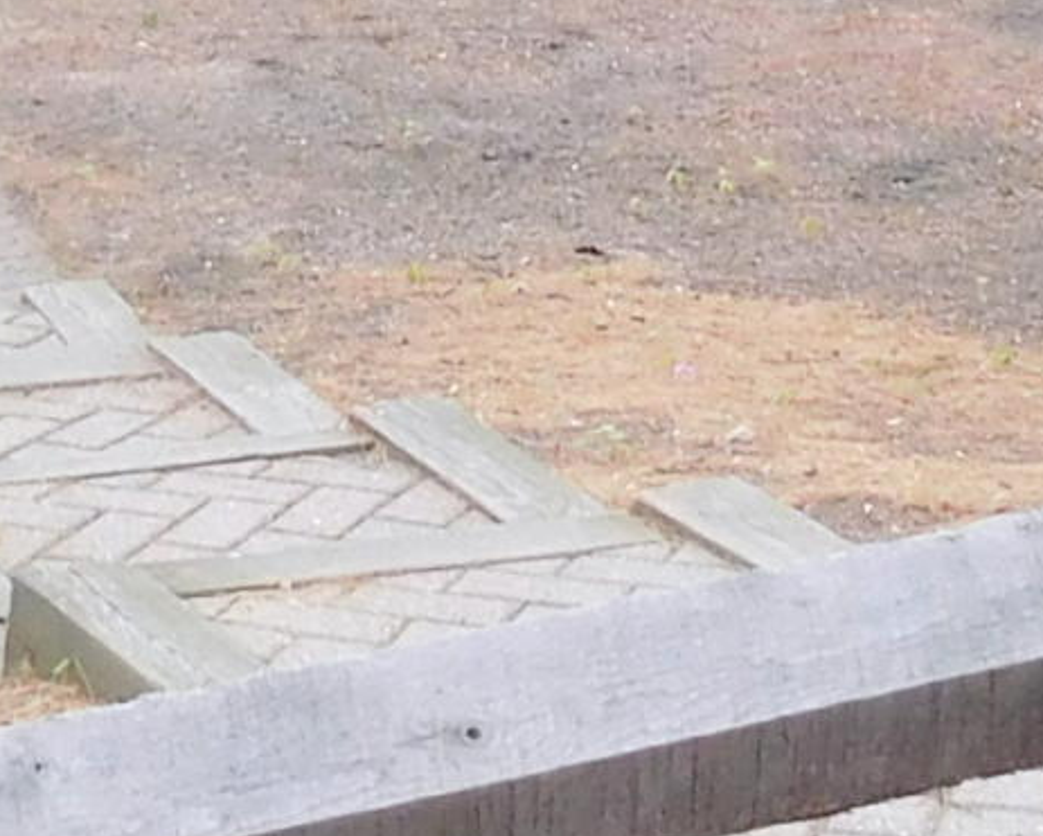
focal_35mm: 158
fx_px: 4880
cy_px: -584
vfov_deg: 9.4
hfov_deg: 12.2
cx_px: 617
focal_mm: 4.5
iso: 125
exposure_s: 1/40
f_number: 3.4
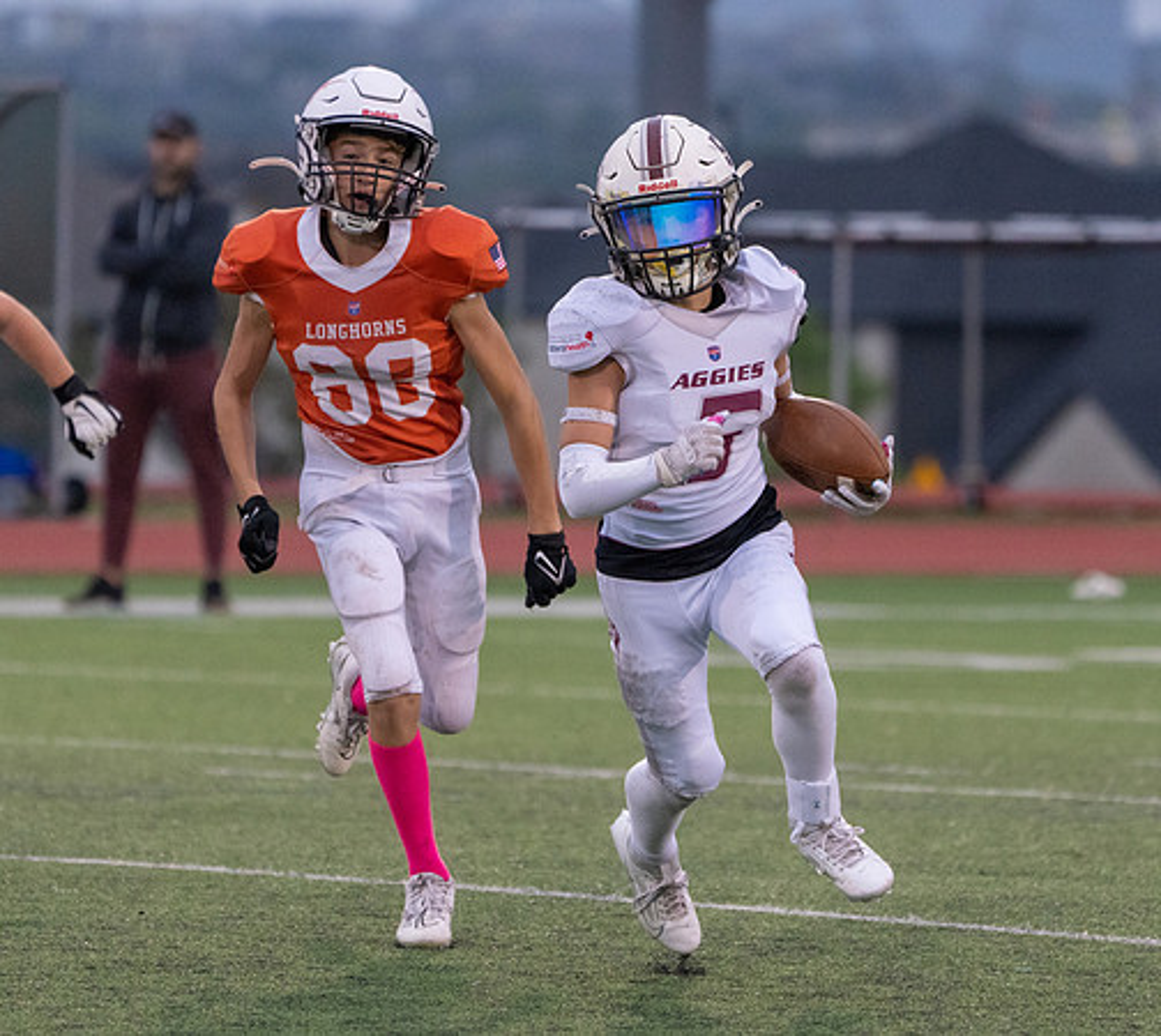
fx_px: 15620
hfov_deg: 4.3
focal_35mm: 434
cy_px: 605
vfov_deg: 3.8
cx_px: 670
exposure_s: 1/1000
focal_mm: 303
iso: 4000
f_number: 5.6
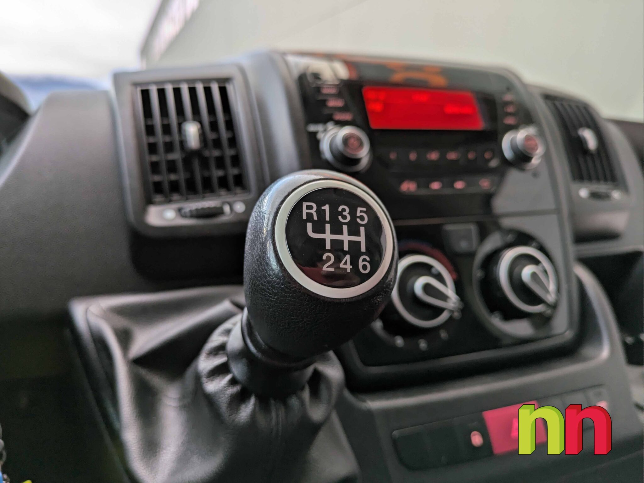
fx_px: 446
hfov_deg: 71.6
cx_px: 322
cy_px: 242
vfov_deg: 56.8
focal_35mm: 24
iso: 80
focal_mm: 6.86
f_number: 1.8
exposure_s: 1/3200
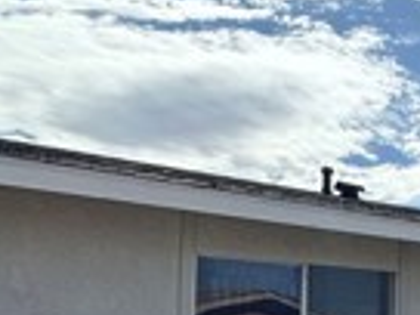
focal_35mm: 66
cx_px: 534
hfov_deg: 25.6
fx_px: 801
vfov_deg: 21.3
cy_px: 334
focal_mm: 2.22
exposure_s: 1/2618
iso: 50
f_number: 2.2
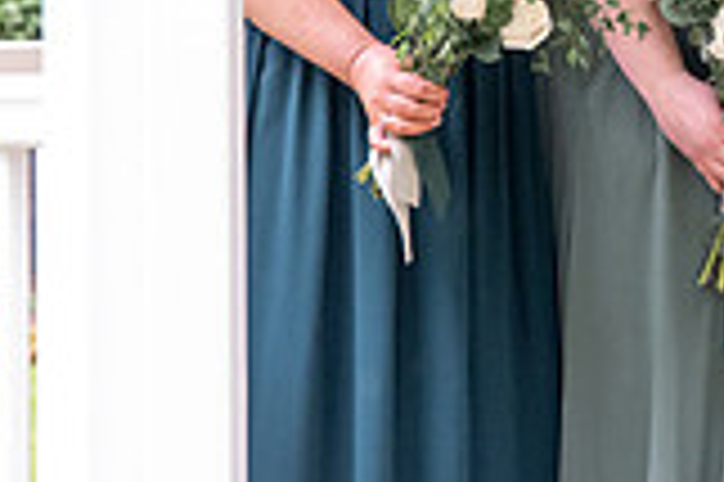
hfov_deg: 9.1
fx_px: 4500
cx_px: 908
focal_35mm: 224
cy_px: -191
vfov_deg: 6.1
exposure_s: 1/320
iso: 3200
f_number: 4
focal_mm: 62
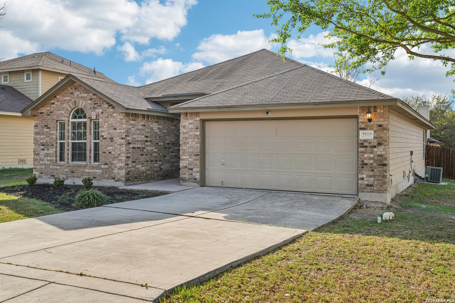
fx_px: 442
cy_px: 152
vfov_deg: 37.9
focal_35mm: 35
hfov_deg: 54.4
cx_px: 228
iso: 200
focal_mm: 35
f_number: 8
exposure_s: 1/250
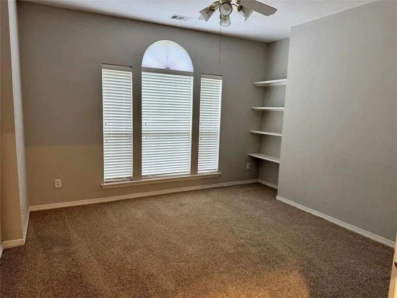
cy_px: 149
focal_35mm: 24
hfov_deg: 71.6
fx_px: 275
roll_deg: -0.9
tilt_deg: -7.9
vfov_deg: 56.8
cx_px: 198
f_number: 1.78
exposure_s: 1/60
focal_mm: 6.76
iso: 250
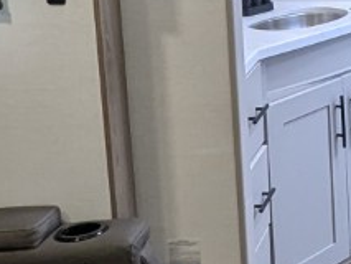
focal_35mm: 105
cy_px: -13
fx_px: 1065
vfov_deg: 13.9
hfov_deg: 17.3
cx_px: 482
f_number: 2.2
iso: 151
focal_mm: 2.35
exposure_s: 1/125
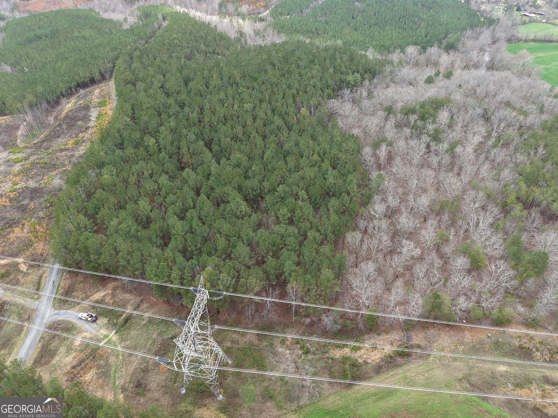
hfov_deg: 71.6
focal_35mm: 24
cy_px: 209
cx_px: 279
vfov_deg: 56.8
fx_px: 387
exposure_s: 1/500
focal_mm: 8.67
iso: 100
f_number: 1.8
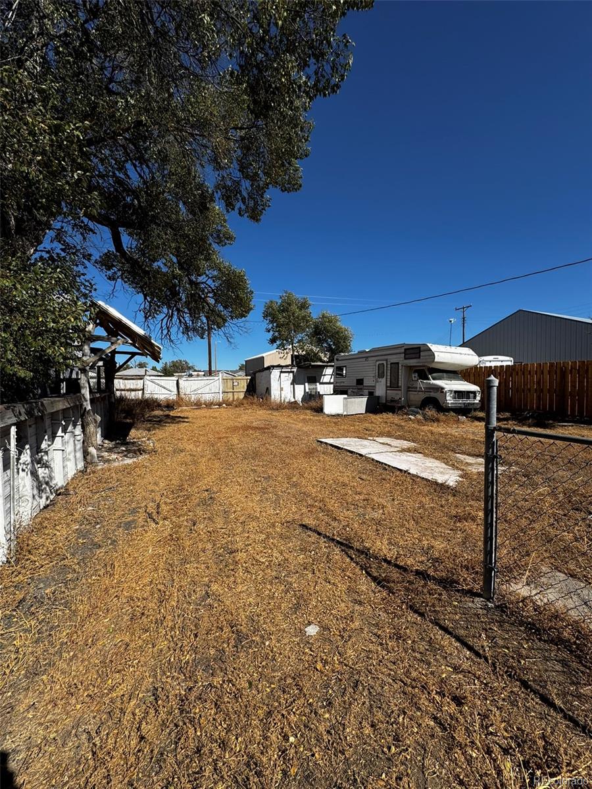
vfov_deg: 102.1
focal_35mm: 14
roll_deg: -0.1
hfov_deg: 85.7
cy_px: 394
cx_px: 296
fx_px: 319
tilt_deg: -2.2
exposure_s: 1/2674
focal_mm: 2.22
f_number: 2.2
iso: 50
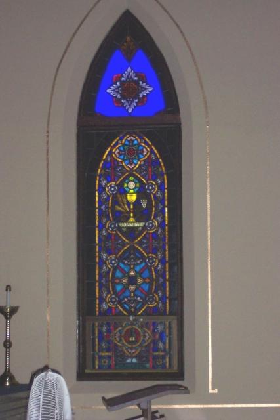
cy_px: 210
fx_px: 1178
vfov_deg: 20.2
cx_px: 140
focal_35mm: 101
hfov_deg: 13.6
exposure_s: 1/90
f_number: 4.8
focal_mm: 21.3
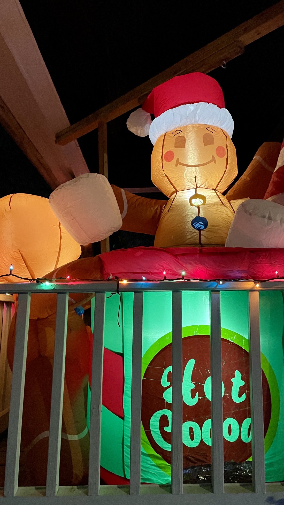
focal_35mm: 29
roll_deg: +0.7
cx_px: 153
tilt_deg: +10.1
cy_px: 258
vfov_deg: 66.1
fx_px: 388
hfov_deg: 40.1
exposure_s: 1/30
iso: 640
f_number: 1.6
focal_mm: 4.2
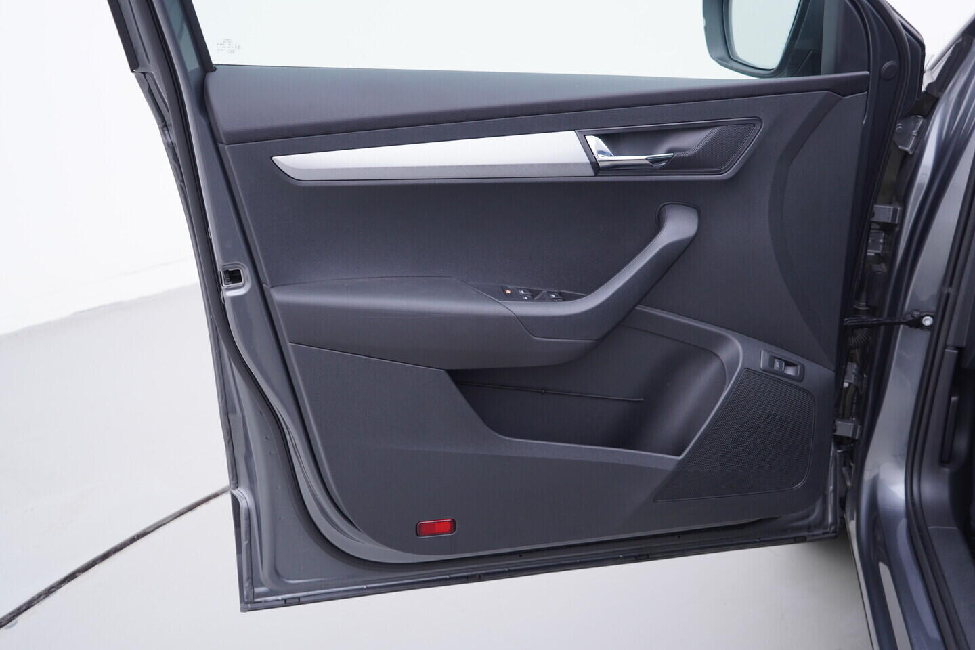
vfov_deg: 36.9
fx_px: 975
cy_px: 325
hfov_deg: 53.1
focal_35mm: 36
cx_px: 488
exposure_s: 1/50
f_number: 3.2
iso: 125
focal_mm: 24
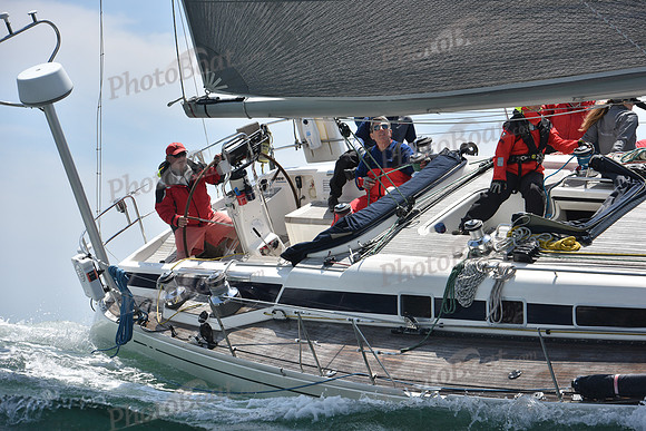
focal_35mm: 130
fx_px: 2333
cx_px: 323
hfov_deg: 15.8
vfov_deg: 10.6
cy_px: 216
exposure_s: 1/1250
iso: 250
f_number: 7.1
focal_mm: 130
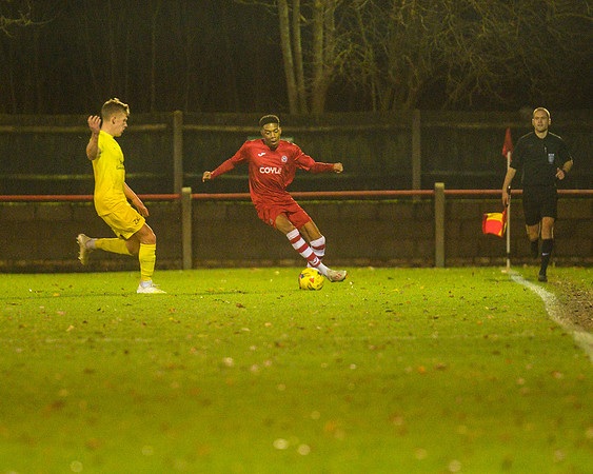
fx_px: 8909
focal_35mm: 508
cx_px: 260
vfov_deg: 3.0
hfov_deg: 3.8
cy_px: 237
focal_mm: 300
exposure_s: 1/640
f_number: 2.8
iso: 5000
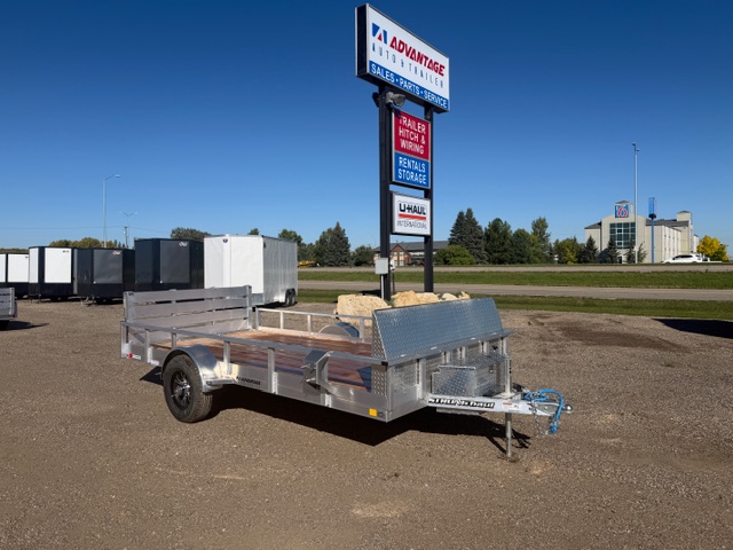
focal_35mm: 24
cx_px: 366
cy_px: 275
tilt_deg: -0.9
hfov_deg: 71.6
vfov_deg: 56.8
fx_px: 508
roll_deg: +1.0
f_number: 1.78
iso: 80
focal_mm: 6.76
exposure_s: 1/8130
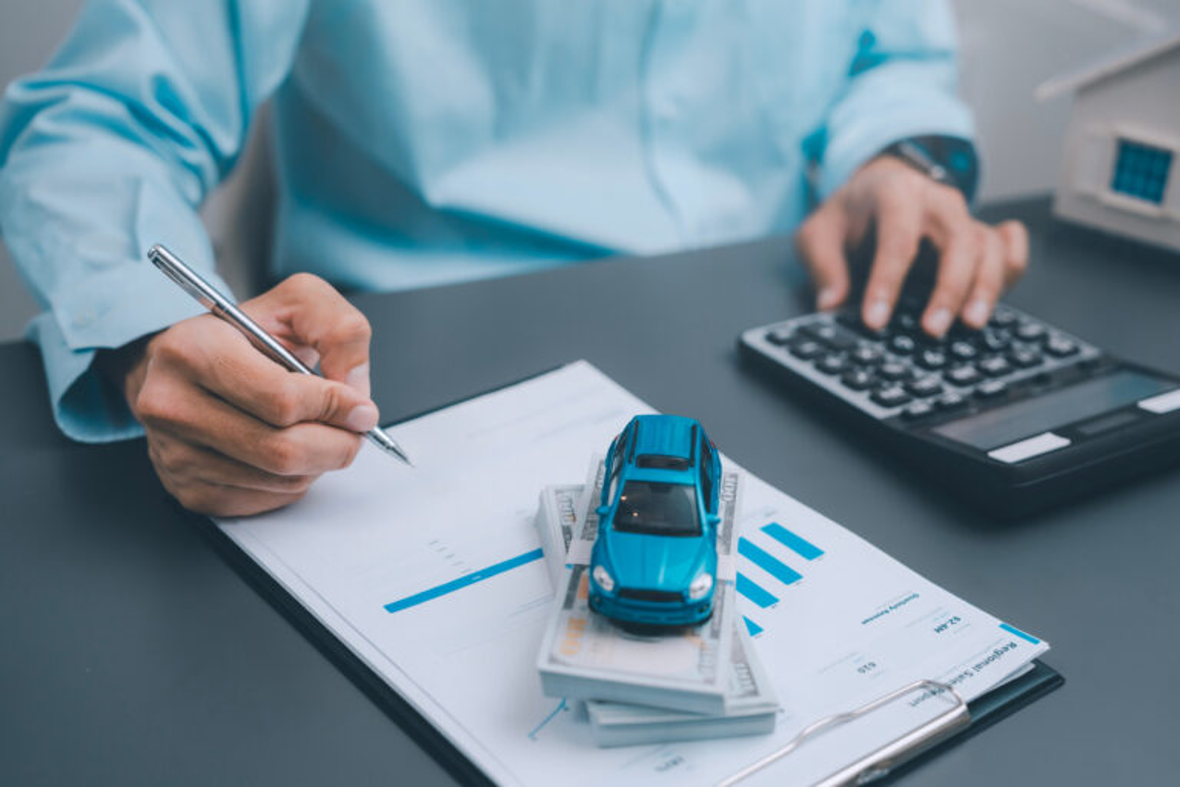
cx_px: 590
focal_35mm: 50
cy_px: 394
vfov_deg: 27.0
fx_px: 1639
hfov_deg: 39.6
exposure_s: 1/200
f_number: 2.8
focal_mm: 50
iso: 250
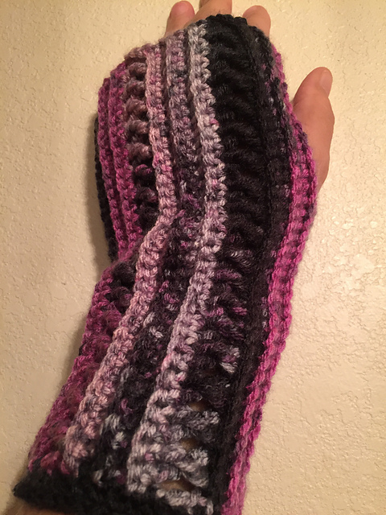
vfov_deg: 61.7
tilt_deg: +13.0
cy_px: 258
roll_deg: +1.3
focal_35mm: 29
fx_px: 431
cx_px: 193
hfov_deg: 48.2
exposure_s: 1/30
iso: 160
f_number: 2.2
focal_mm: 4.15
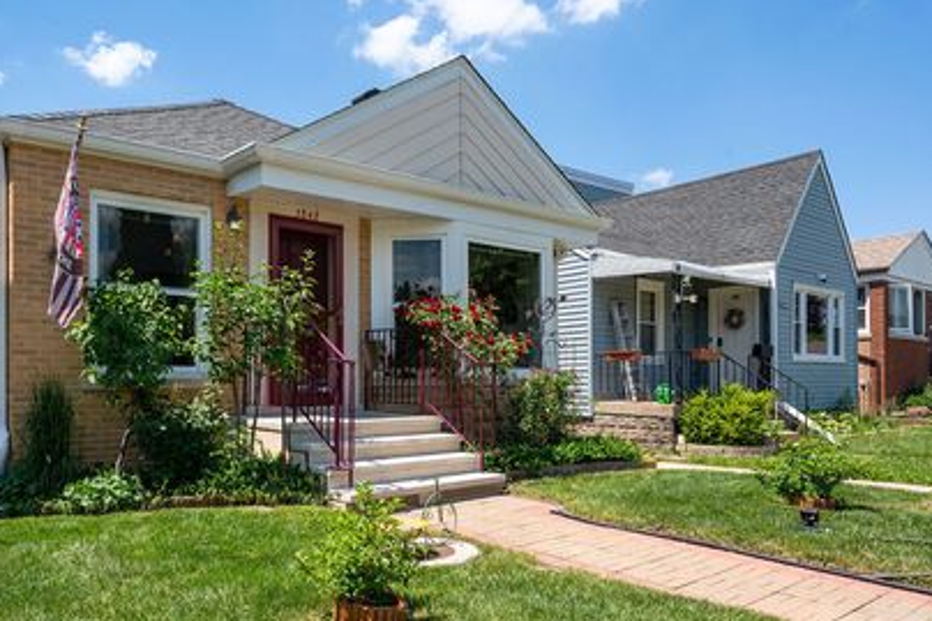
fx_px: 689
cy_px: 308
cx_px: 415
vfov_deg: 48.5
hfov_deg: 68.0
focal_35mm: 27
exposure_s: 1/500
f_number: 10
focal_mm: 21.5
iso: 400
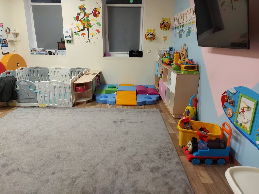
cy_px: 97
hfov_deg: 71.6
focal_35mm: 24
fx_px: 180
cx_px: 130
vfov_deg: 56.8
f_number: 1.8
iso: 200
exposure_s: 1/60
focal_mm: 5.23
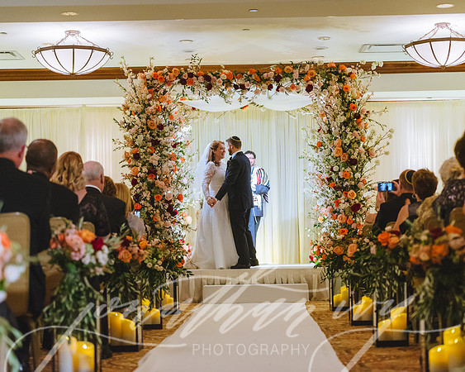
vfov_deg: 19.4
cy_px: 186
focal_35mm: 79
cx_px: 232
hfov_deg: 24.2
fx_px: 1085
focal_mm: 70
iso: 3200
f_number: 2.8
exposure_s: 1/160
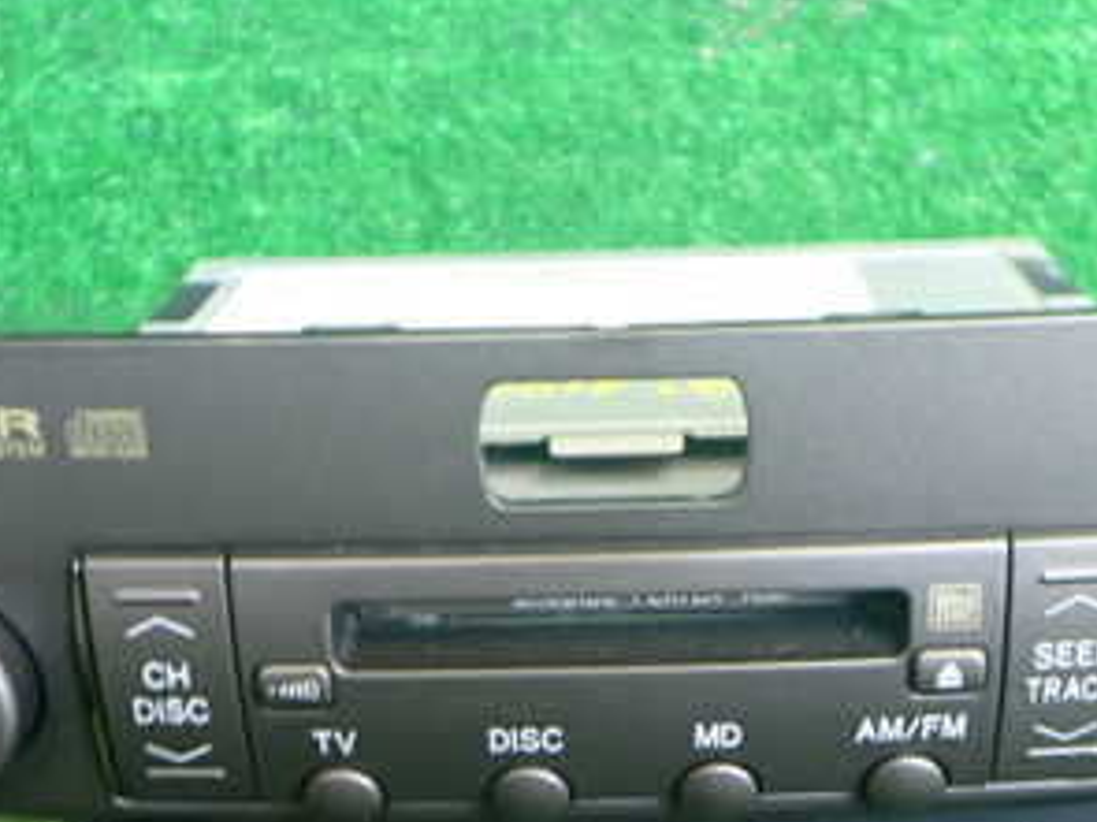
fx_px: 1932
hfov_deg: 31.7
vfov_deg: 23.7
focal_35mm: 61
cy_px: 647
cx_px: 614
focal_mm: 5.4
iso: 250
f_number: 2.3
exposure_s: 1/30
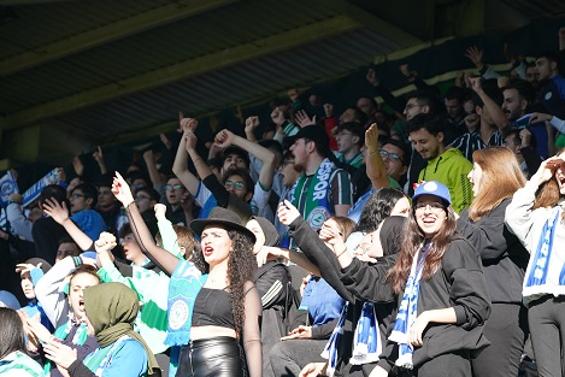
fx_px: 2009
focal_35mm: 128
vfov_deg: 10.7
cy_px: 217
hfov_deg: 16.0
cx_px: 240
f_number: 4.5
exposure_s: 1/2000
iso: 1000
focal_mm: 100
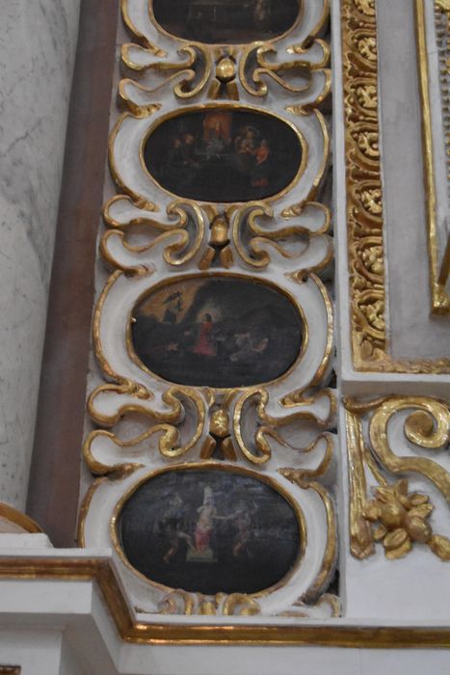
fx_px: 1546
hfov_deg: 16.6
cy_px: 338
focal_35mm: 82
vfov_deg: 24.6
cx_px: 225
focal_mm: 55
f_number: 5.6
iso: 9000
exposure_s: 1/60
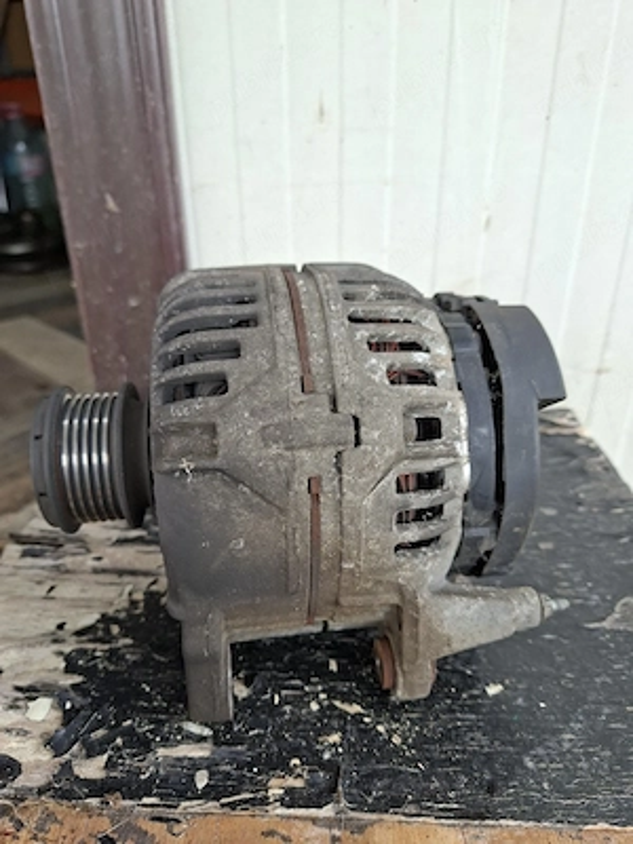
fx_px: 561
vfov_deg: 73.9
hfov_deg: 58.9
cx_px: 316
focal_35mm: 23
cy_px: 422
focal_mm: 5.54
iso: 50
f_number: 1.8
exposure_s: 1/139
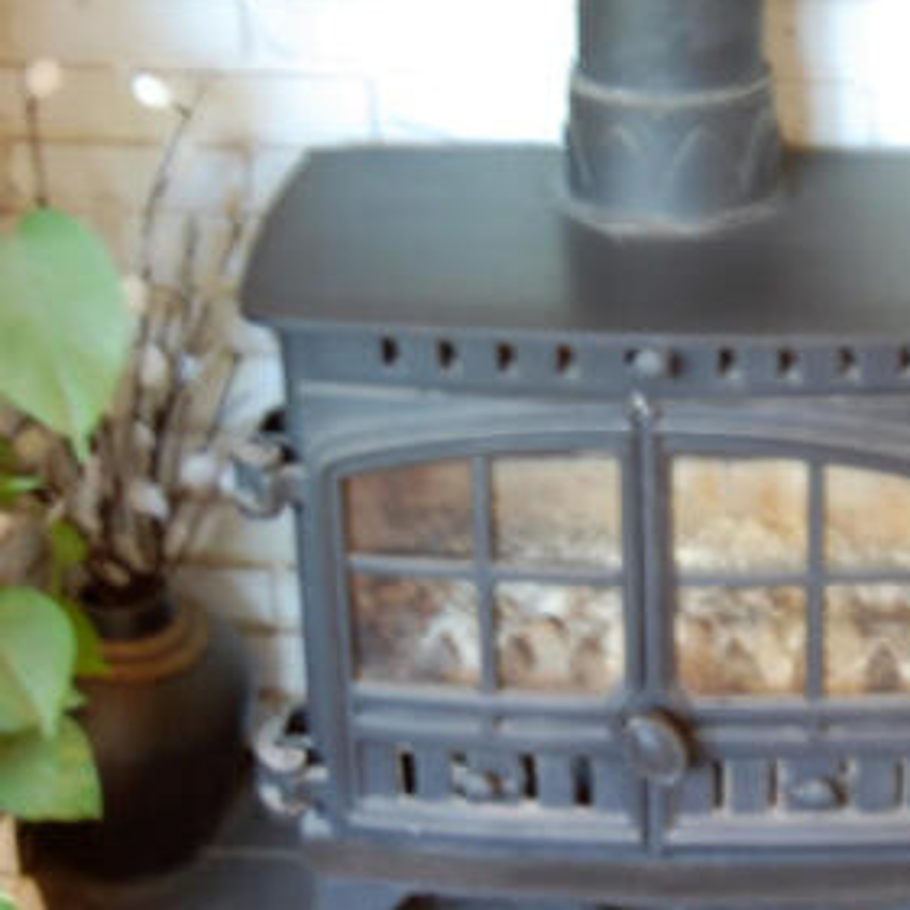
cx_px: 725
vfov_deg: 17.2
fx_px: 3004
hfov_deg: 17.1
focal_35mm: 101
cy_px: 567
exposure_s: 1.3
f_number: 4.5
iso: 200
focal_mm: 34
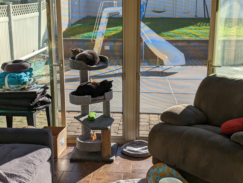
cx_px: 122
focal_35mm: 48
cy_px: 92
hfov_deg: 39.6
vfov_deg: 30.3
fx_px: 337
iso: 47
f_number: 1.85
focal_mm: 6.81
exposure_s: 1/863
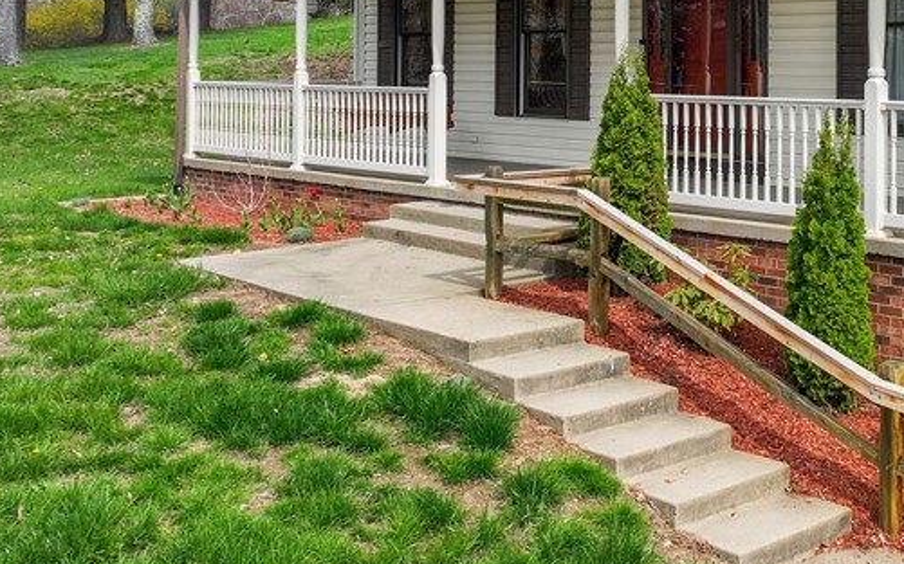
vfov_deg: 24.2
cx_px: 733
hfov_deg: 37.4
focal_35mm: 52
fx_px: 1281
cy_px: 64
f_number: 2.8
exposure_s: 1/2000
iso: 110
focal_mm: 12.29
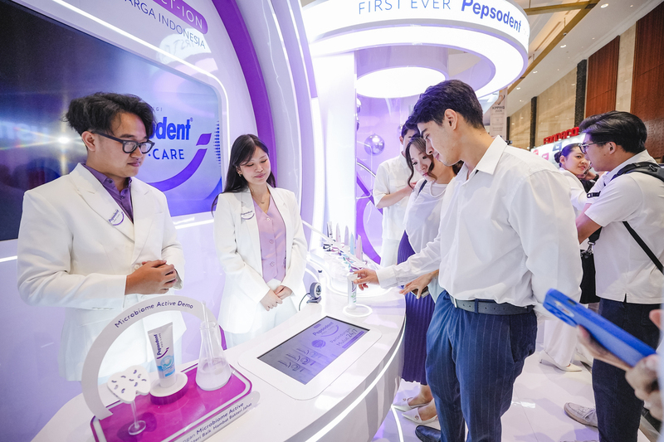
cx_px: 332
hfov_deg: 100.4
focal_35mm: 15
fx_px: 277
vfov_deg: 77.3
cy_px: 221
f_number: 2.8
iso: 2000
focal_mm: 10
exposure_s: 1/400
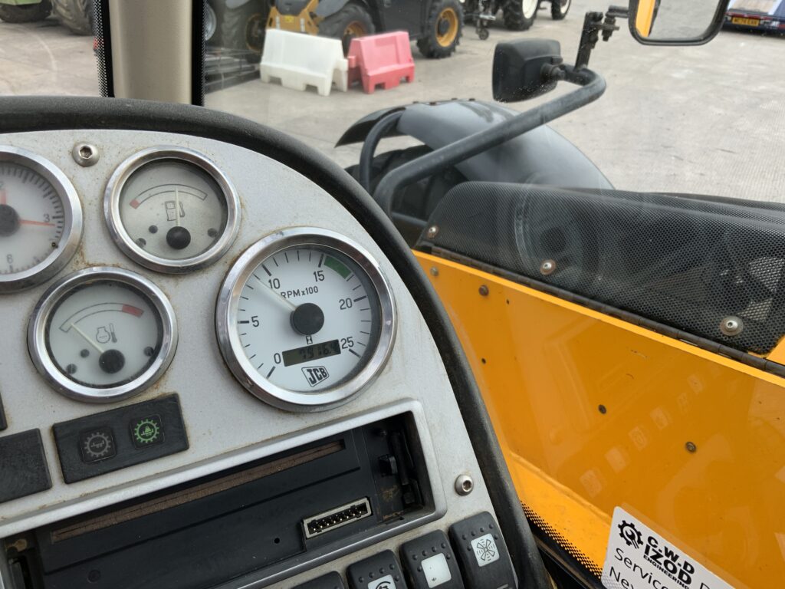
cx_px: 392
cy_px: 294
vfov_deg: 48.2
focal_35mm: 29
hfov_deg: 61.7
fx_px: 658
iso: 16
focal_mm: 3
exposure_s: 1/394
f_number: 1.8
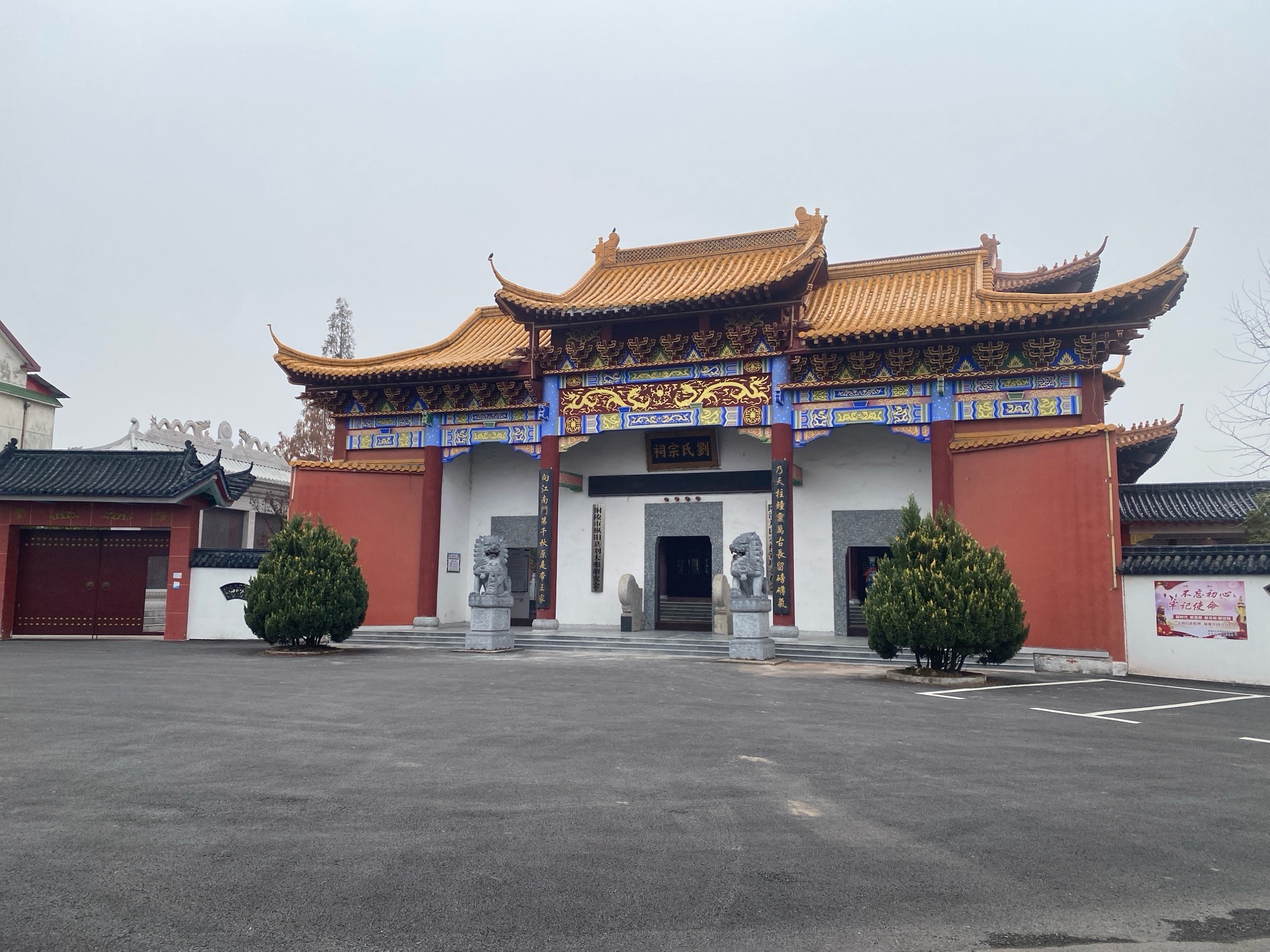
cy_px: 476
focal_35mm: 26
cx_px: 635
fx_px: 954
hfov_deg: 67.3
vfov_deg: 53.1
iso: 32
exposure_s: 1/1484
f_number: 1.8
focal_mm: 4.25
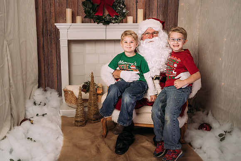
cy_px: 72
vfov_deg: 34.2
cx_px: 114
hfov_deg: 49.5
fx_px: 261
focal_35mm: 39
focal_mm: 35
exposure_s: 1/100
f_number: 7.1
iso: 100
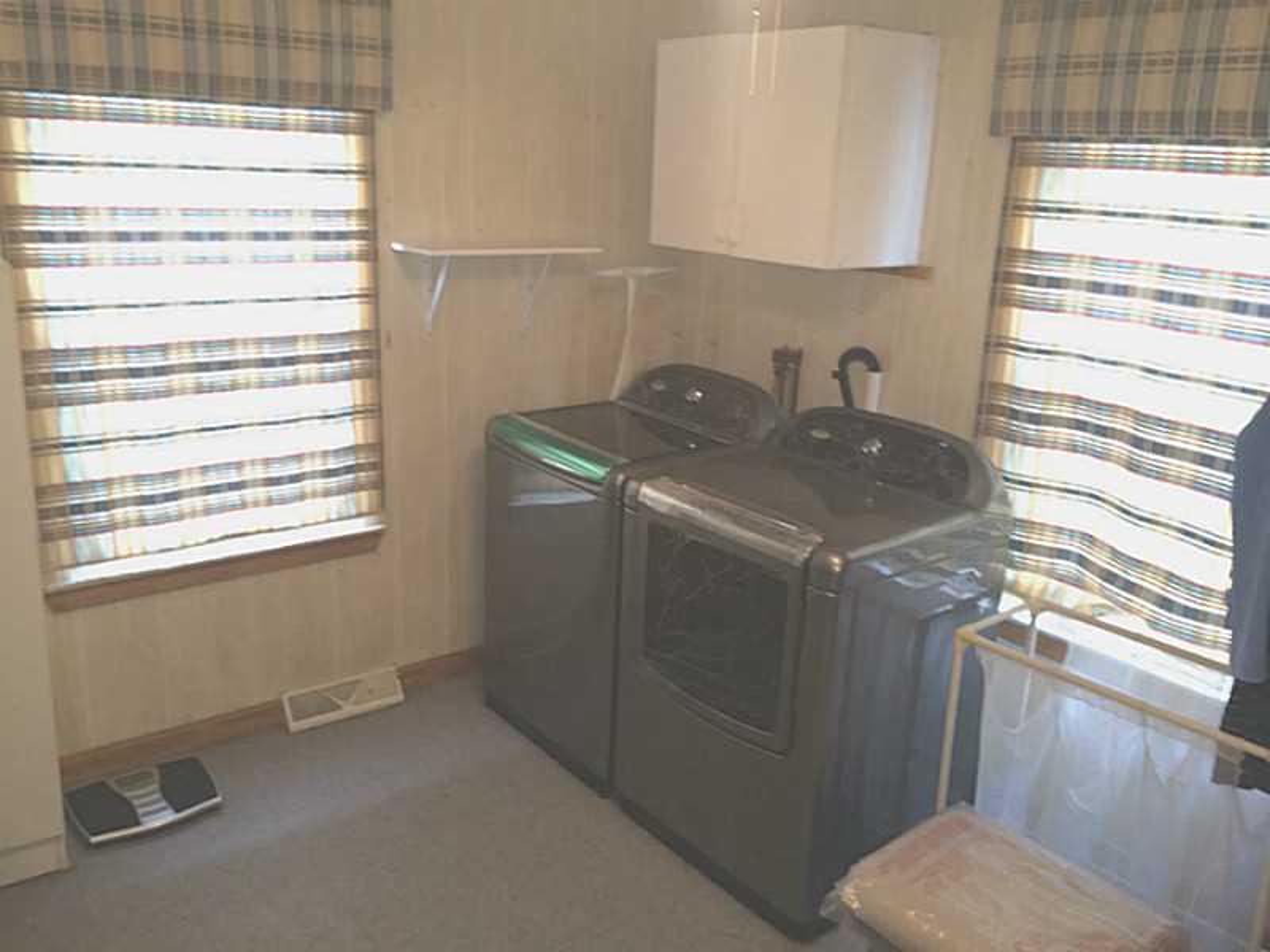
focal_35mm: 30
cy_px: 476
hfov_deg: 60.0
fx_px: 1101
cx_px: 635
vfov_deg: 46.8
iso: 125
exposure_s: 1/17
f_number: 2.2
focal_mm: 4.12
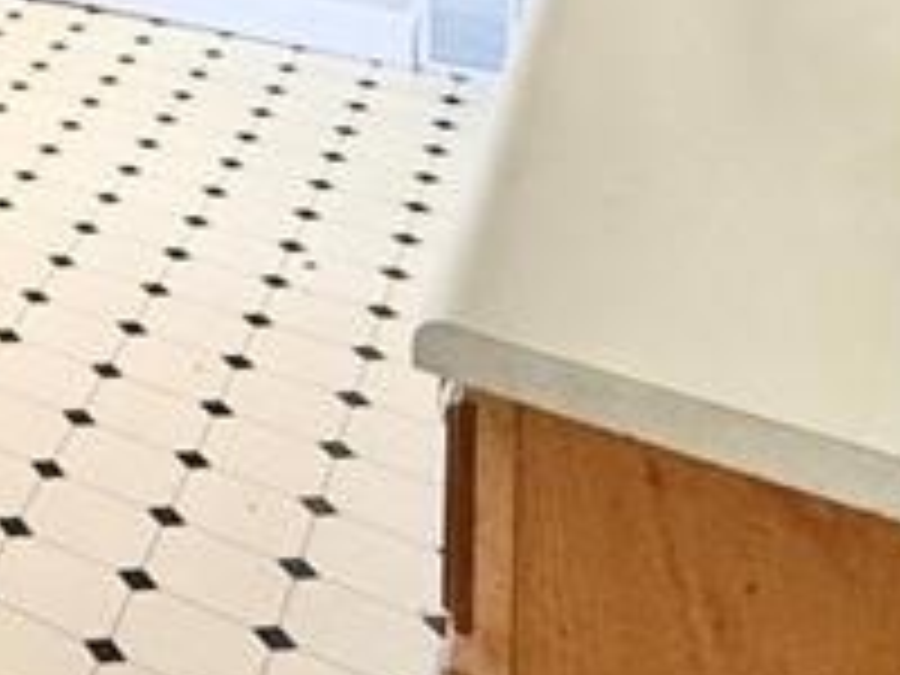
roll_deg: +2.7
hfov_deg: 22.1
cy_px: -396
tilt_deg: -4.9
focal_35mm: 56
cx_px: -693
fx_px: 1456
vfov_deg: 21.1
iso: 250
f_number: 2.2
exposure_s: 1/60
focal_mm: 2.22
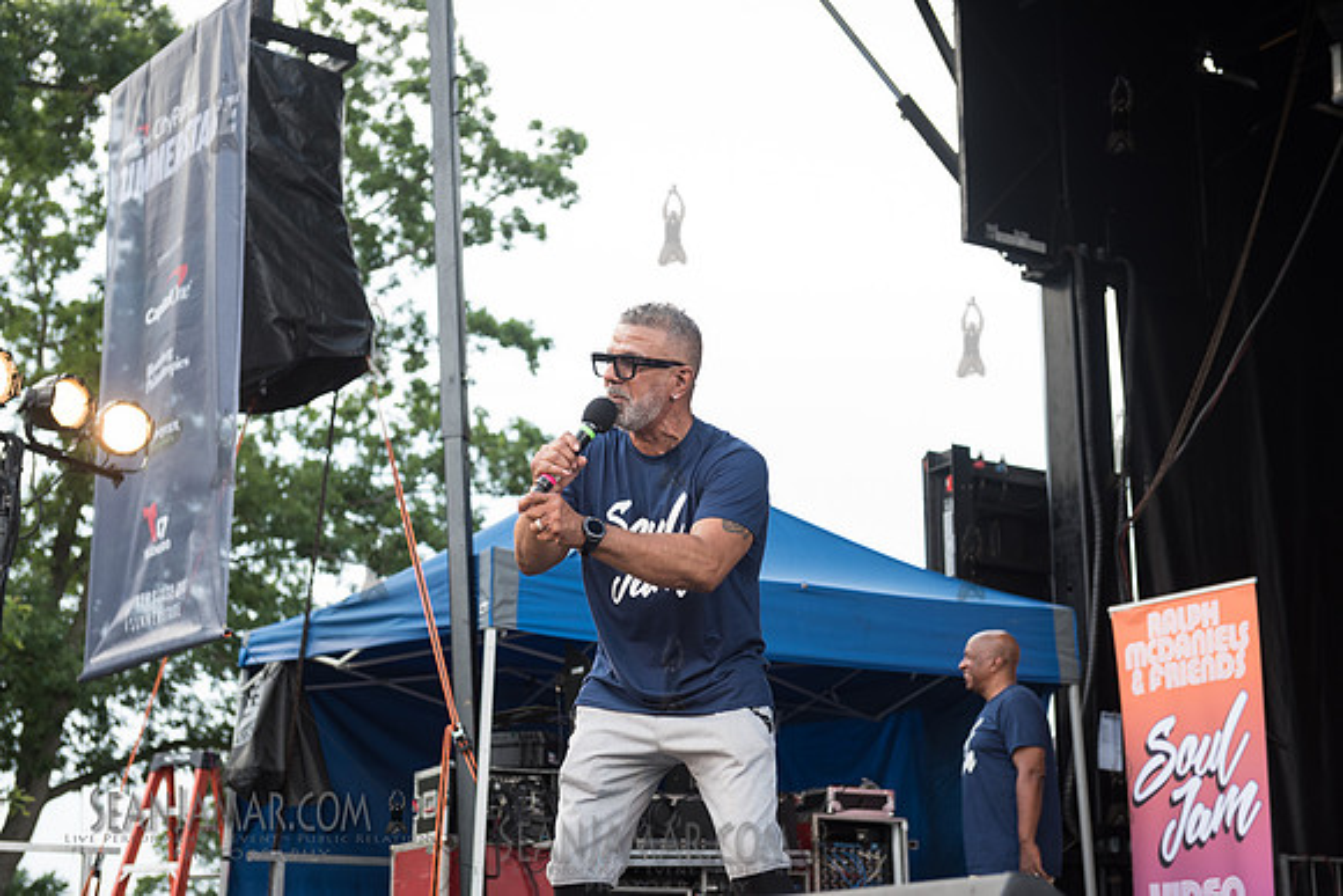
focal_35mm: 58
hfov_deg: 34.5
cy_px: 448
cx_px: 672
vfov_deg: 23.4
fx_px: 2164
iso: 250
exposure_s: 1/160
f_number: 4
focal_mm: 58
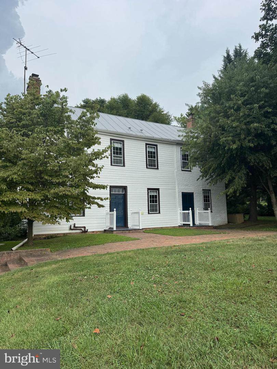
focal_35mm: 24
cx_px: 138
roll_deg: +1.8
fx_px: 256
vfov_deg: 71.6
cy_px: 184
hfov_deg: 56.8
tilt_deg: +6.2
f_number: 1.78
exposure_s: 1/1193
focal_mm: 6.76
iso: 80
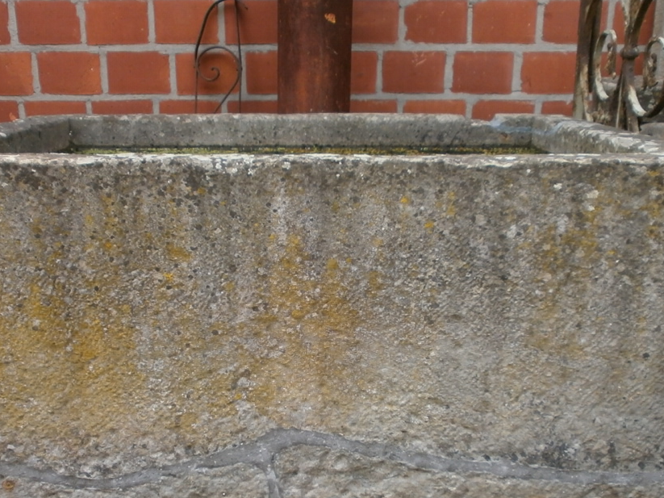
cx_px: 305
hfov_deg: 44.8
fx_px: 806
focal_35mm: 42
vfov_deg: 34.0
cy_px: 337
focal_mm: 4.8
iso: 100
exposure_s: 1/250
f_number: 2.9
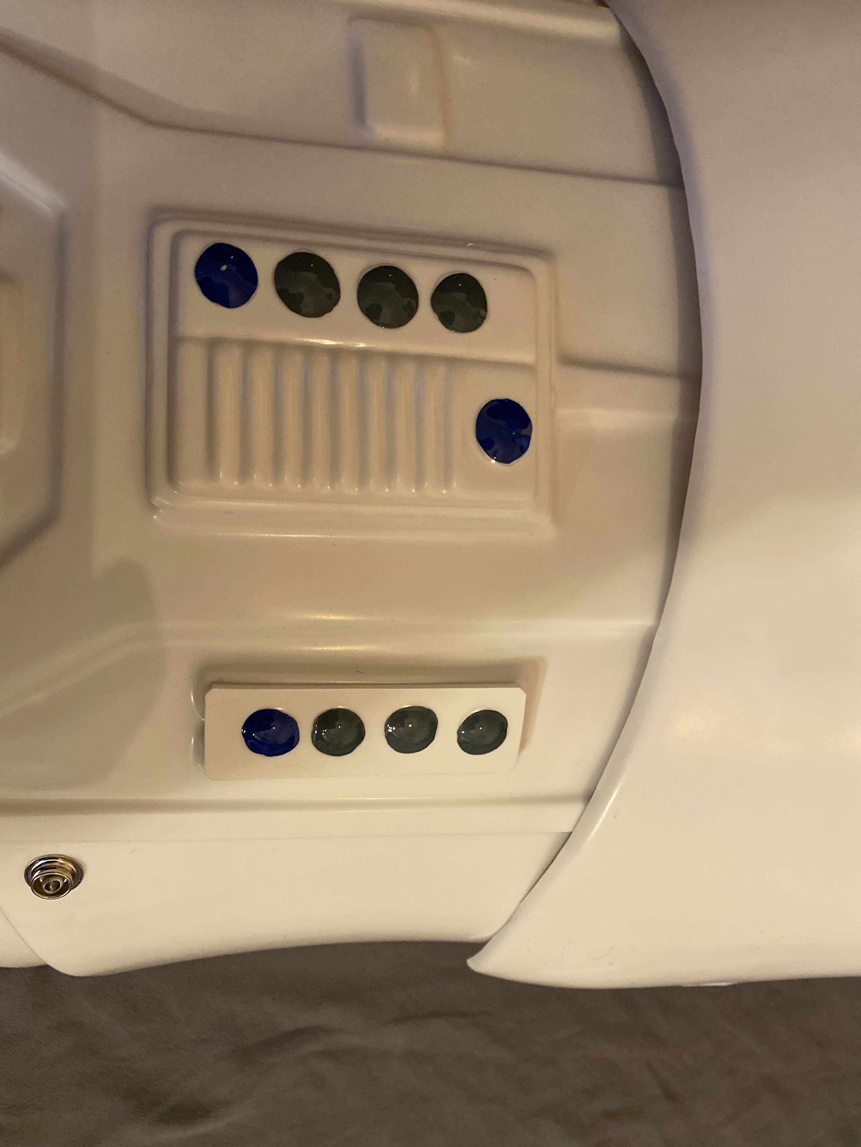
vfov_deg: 67.3
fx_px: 862
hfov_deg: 53.1
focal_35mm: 26
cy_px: 574
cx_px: 430
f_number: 1.8
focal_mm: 4.25
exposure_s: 1/50
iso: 500
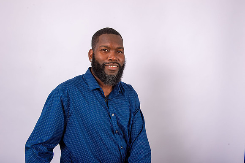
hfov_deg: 55.8
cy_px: 82
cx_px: 122
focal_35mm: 34
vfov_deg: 38.8
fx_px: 231
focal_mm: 34
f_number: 9
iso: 125
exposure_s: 1/250
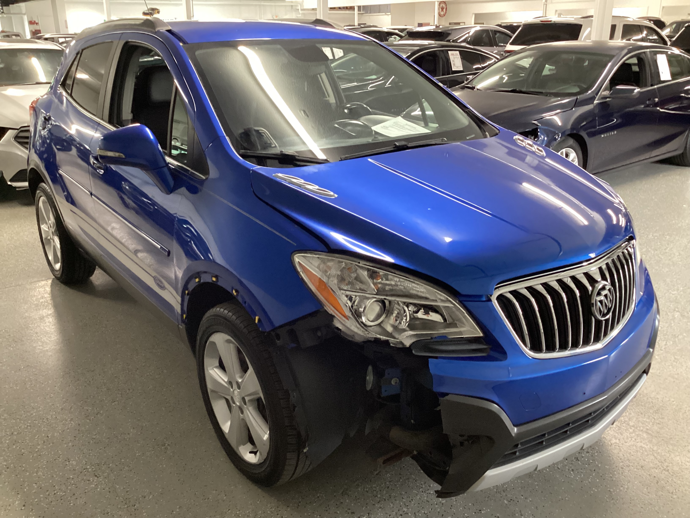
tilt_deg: -20.8
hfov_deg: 58.4
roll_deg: +0.1
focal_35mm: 31
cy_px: 259
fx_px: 618
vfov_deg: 45.4
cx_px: 345
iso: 400
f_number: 2.4
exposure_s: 1/40
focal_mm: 3.3
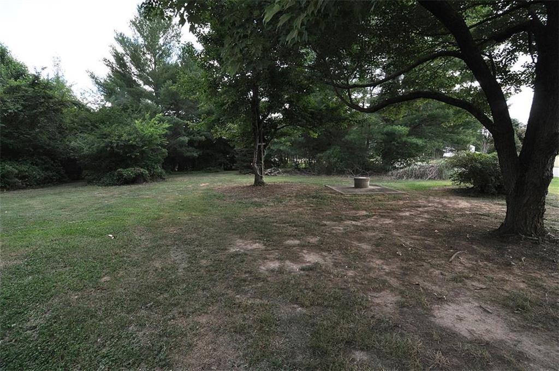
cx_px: 280
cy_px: 186
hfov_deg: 95.1
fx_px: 256
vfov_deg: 71.9
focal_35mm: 16
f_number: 13
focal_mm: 11
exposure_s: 1/125
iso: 800
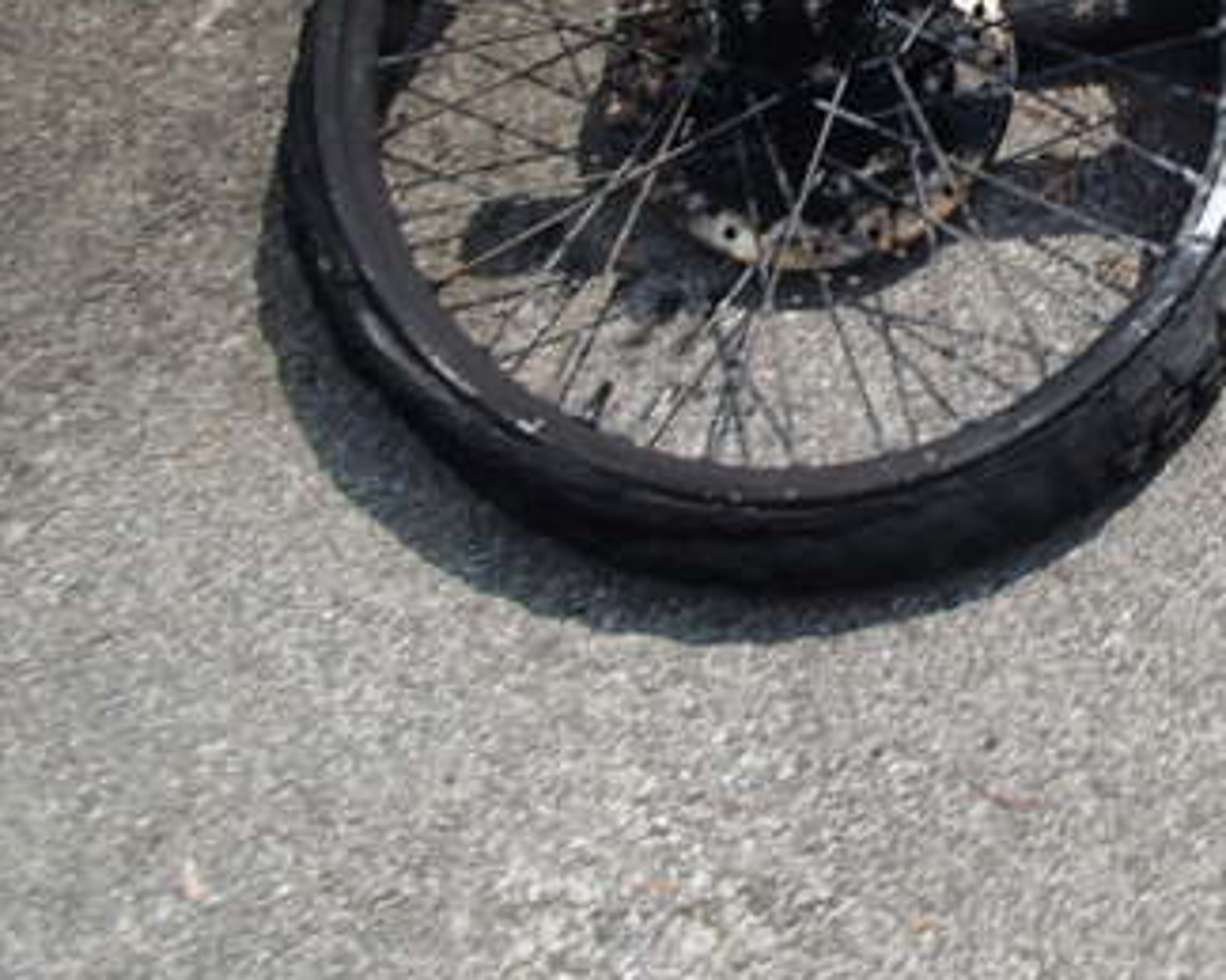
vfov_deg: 27.0
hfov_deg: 32.3
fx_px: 1959
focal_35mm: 54
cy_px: 83
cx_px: 1196
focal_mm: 5
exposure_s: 1/100
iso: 100
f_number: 11
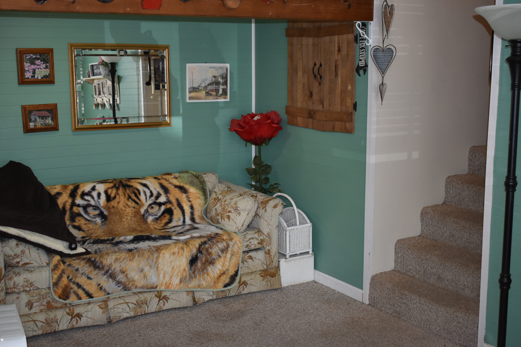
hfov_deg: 43.6
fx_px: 651
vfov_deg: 29.9
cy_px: 174
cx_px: 260
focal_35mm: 45
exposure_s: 1/200
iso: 1000
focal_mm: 30
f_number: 4.2
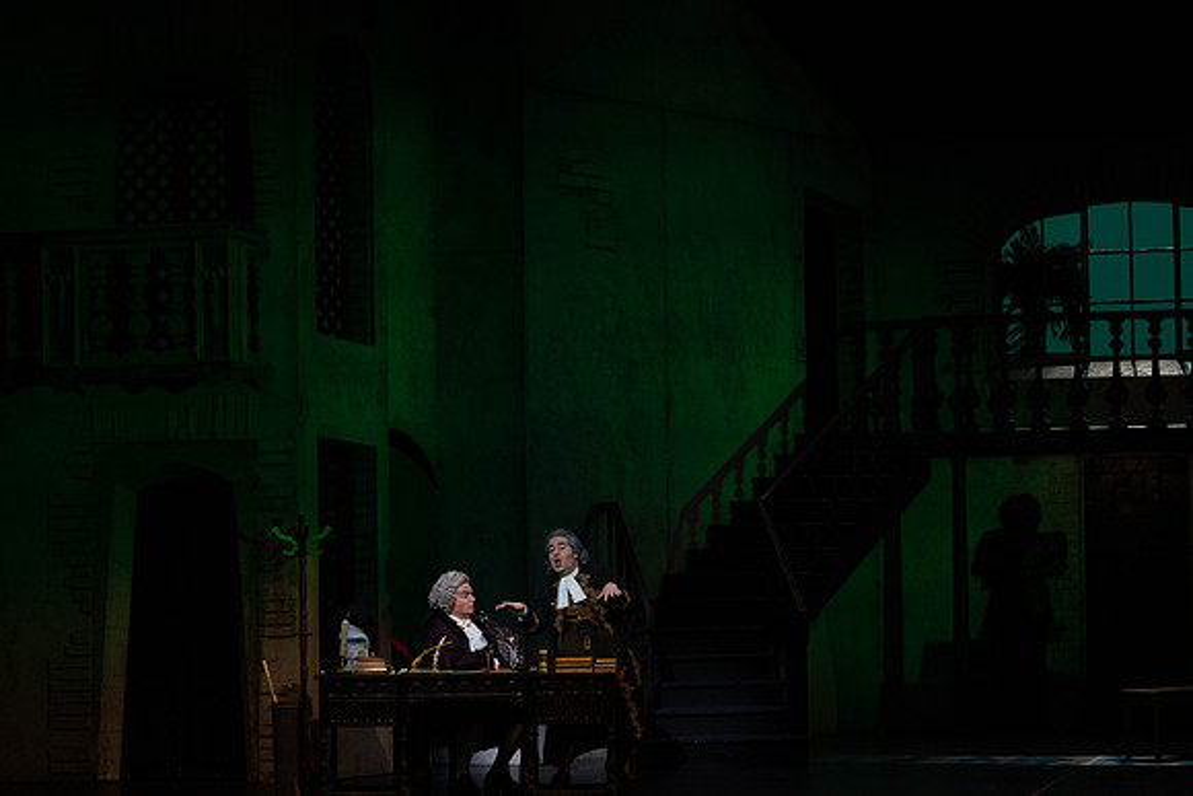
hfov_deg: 21.2
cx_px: 596
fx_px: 3182
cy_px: 398
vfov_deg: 14.3
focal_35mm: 96
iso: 3200
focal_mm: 96
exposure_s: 1/250
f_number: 9
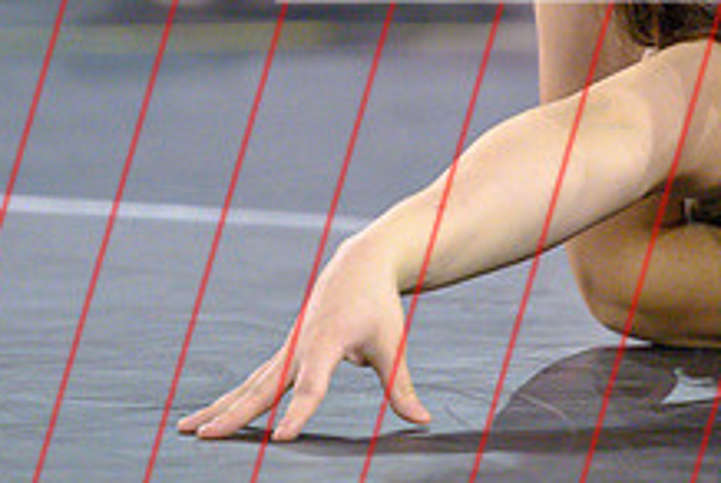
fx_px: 10970
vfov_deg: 2.5
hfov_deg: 3.8
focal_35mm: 547
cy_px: 57
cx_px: 616
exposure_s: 1/800
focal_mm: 160
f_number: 2.8
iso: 5600
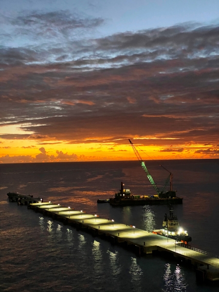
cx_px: 110
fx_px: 439
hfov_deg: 28.0
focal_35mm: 52
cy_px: 146
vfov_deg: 36.8
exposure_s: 1/24
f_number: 2
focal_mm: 6
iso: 1250
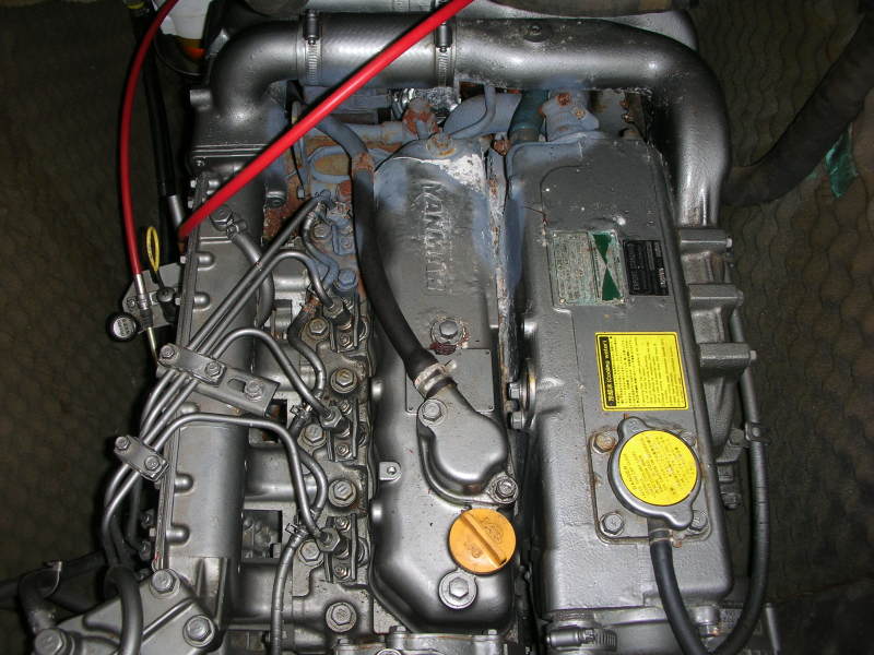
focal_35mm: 35
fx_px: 884
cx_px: 437
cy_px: 328
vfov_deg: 40.7
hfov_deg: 52.6
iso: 50
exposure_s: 1/60.1
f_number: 3
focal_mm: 5.8
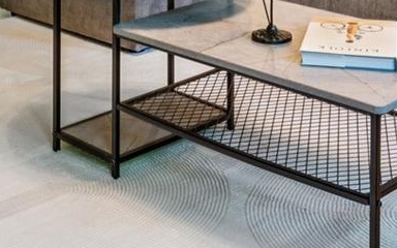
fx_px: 971
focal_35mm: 90
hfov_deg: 23.1
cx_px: 171
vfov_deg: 12.7
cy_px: -258
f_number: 13
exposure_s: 1
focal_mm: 16.5
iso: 100
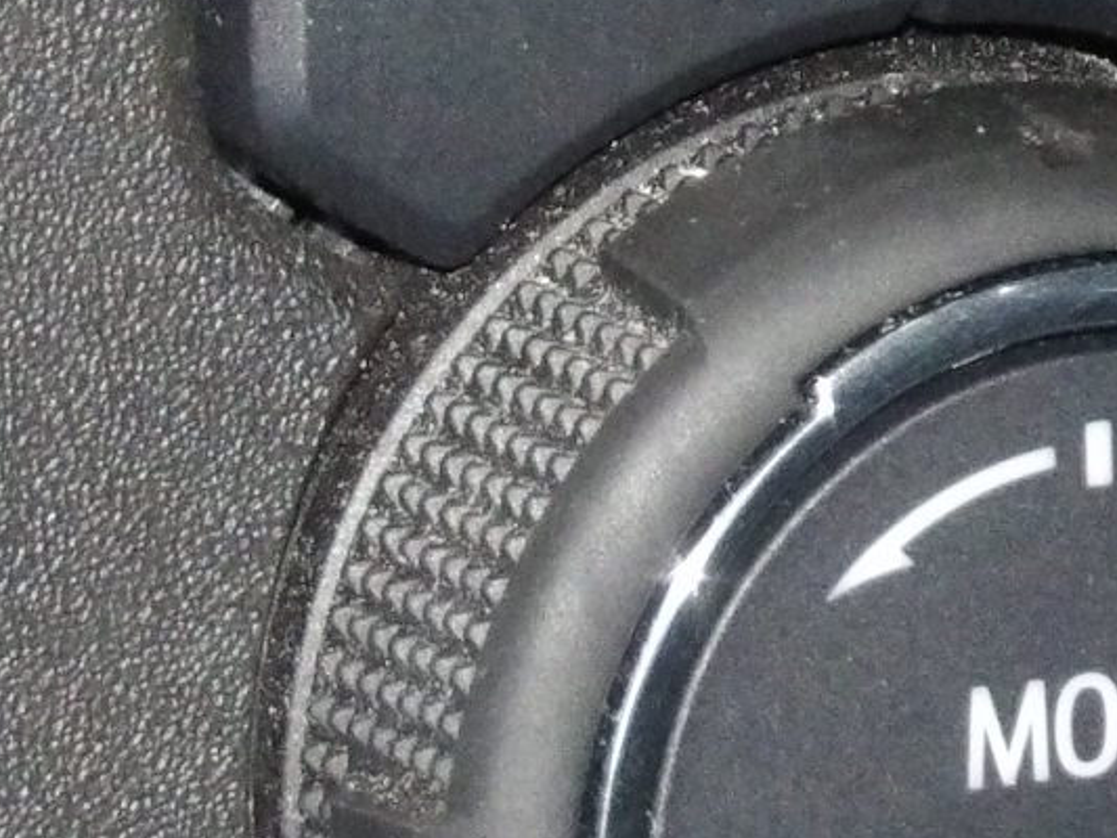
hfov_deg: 2.1
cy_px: -71
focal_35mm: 963
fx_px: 31081
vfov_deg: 1.5
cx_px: 1609
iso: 800
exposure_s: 1/100
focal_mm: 35.6
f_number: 4.5
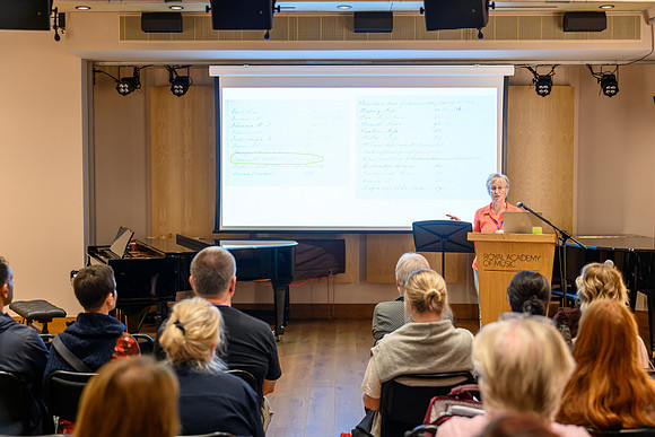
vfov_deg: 29.1
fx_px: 841
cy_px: 219
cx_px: 327
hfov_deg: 42.6
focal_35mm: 46
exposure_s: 1/125
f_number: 2.1
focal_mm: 46
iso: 1000
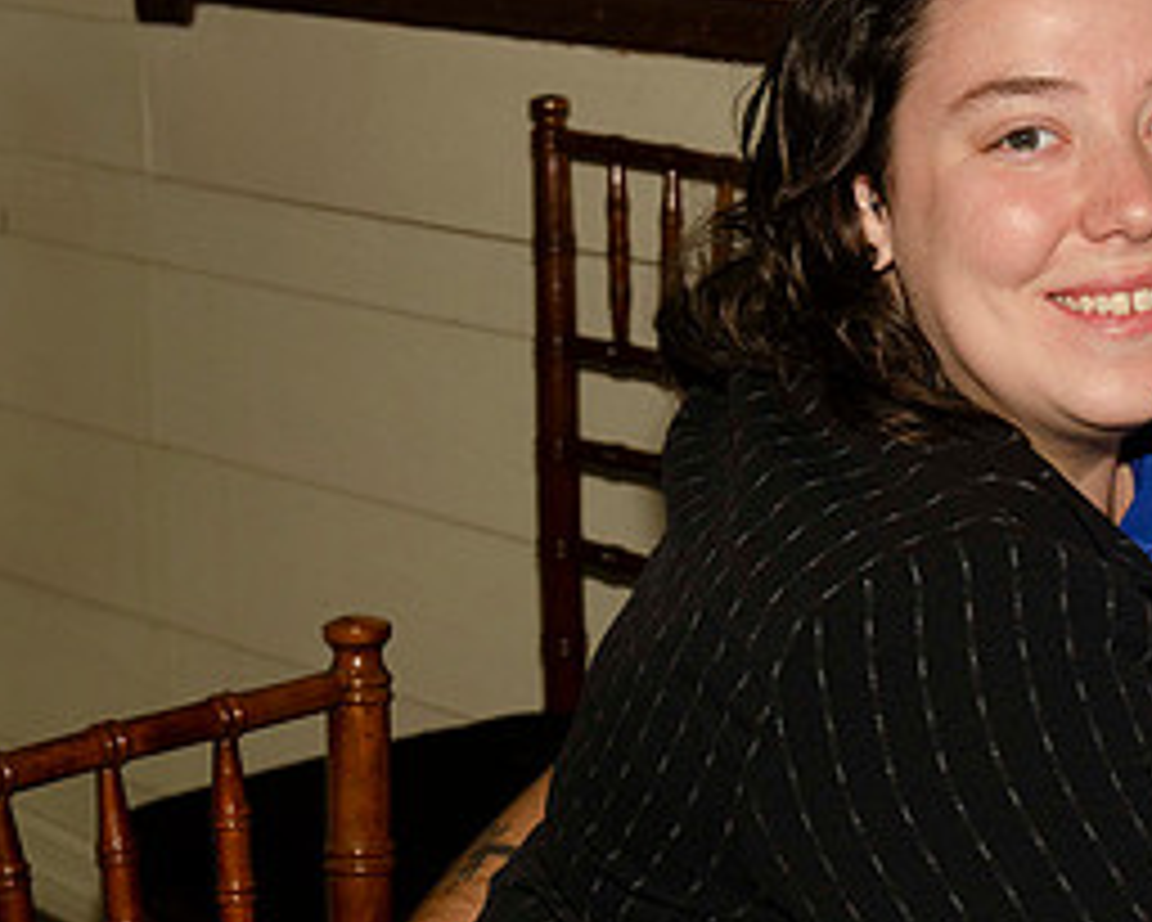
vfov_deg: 12.7
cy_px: 274
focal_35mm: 121
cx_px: 1296
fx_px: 4127
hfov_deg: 15.4
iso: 100
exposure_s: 1/250
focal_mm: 38
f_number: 5.6
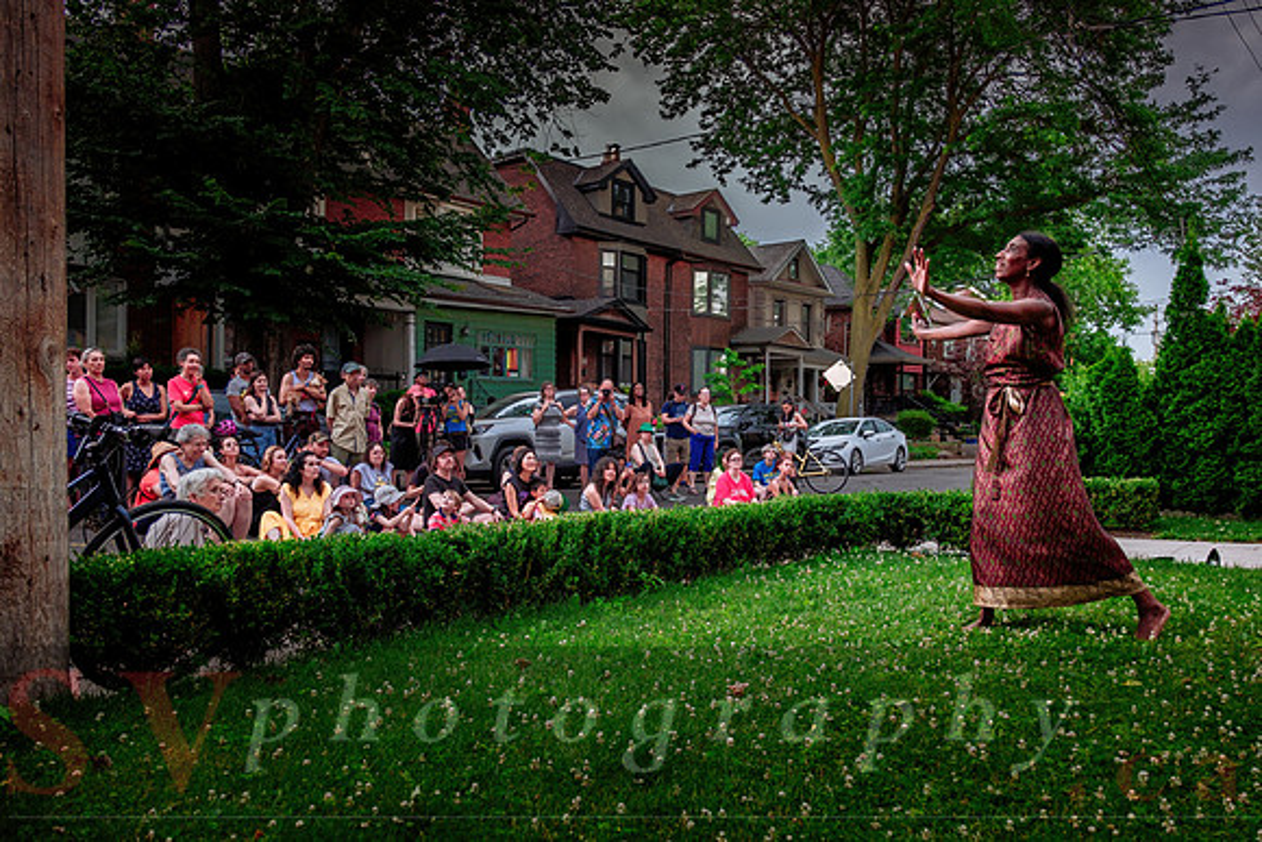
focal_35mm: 26
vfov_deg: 49.1
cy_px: 439
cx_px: 661
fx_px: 922
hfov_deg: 68.7
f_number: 2.8
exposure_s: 1/250
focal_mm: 16.5
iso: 500
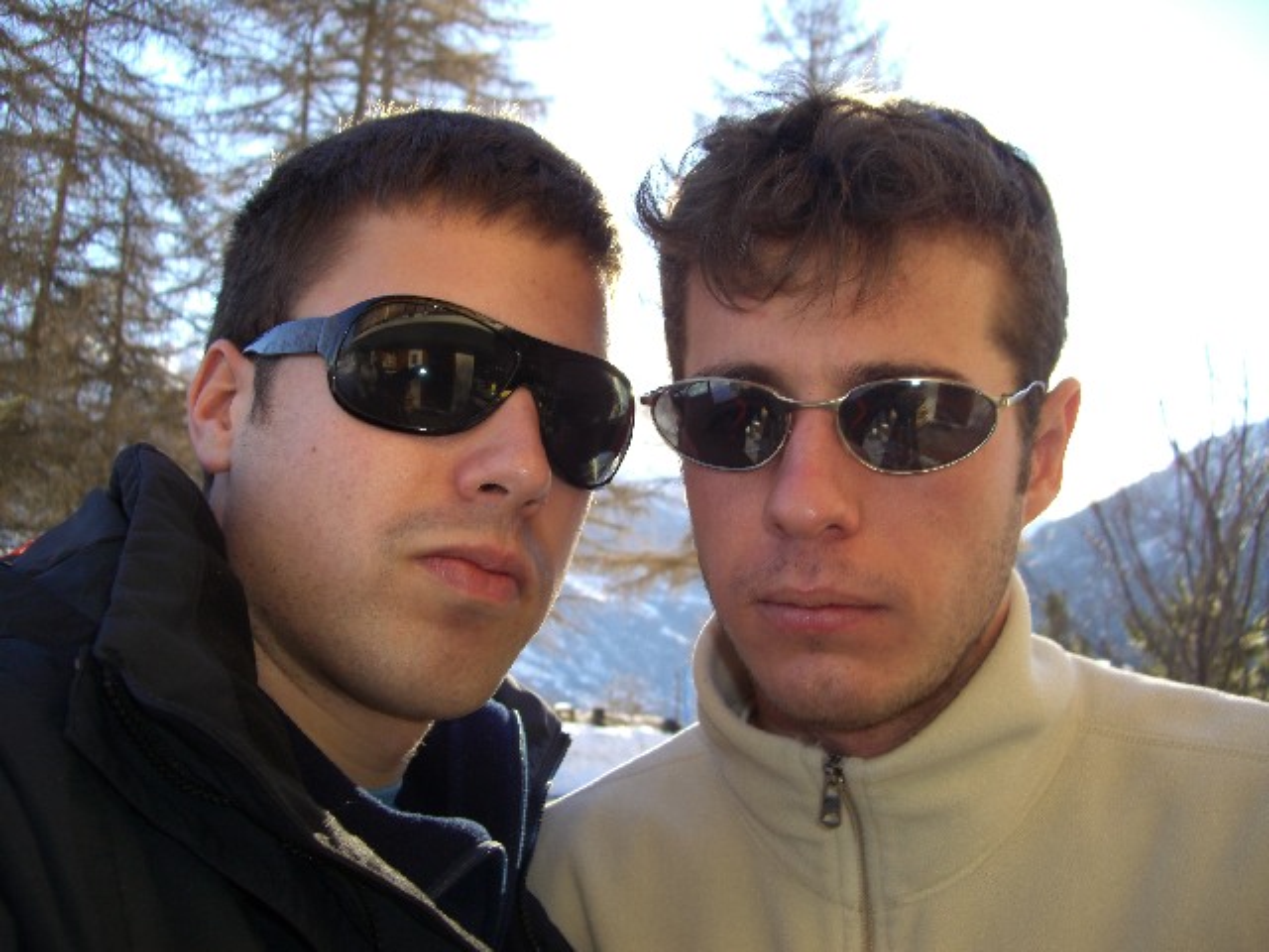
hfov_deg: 49.0
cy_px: 476
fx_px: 1393
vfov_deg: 37.7
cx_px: 634
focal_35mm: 38
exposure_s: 1/160
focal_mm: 7.9
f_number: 2.8
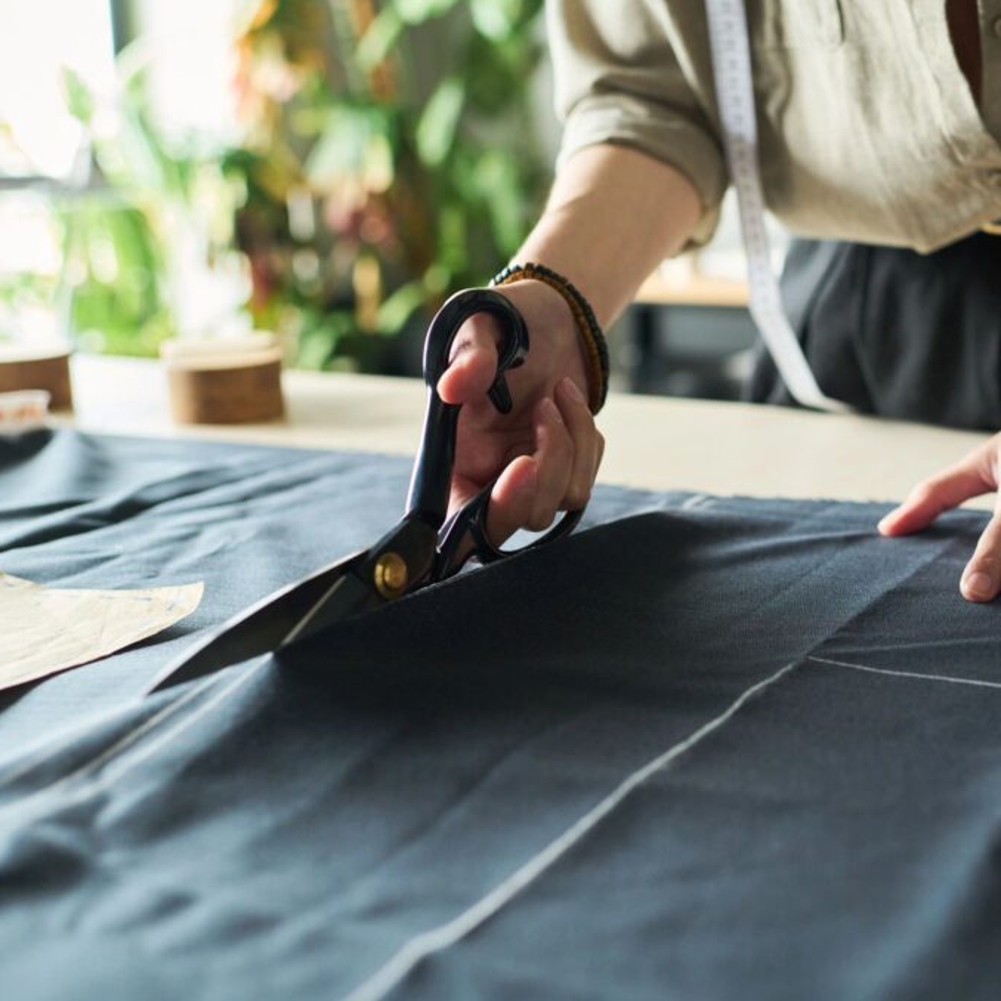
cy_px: 503
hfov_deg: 36.7
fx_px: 1472
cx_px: 741
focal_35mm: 45
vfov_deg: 37.6
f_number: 3.2
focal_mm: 35
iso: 1000
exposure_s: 1/160
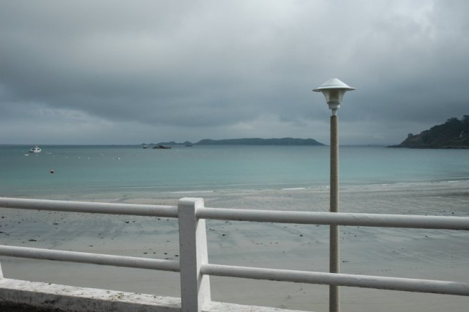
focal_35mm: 44
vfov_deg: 30.8
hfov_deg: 45.0
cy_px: 156
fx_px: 566
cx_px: 234
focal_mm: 29
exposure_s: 1/400
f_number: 10
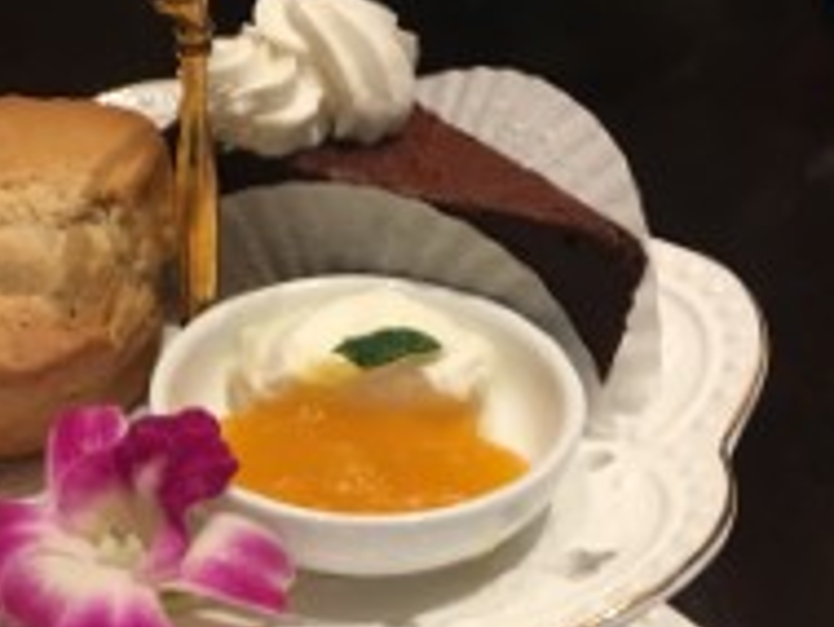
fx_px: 1663
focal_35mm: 69
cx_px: 110
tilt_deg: -43.0
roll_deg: -0.1
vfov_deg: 20.9
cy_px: 548
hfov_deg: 27.3
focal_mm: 4.15
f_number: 2.2
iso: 125
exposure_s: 1/30
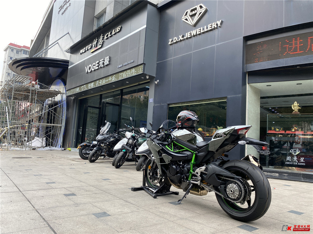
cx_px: 156
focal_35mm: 26
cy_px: 117
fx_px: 235
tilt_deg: +7.1
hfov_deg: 67.3
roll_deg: -3.6
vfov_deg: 53.0
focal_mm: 4.25
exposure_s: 1/374
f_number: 1.8
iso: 32
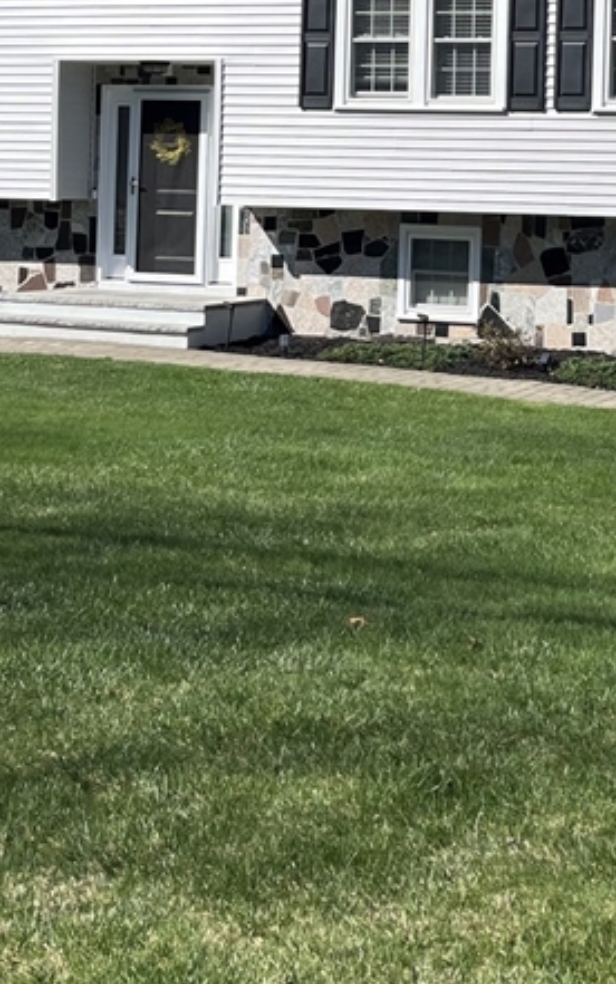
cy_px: 158
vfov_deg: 31.0
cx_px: 638
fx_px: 1717
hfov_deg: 19.6
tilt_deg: +0.6
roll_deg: -1.5
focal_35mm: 64
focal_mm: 5.1
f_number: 1.6
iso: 50
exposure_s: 1/3521
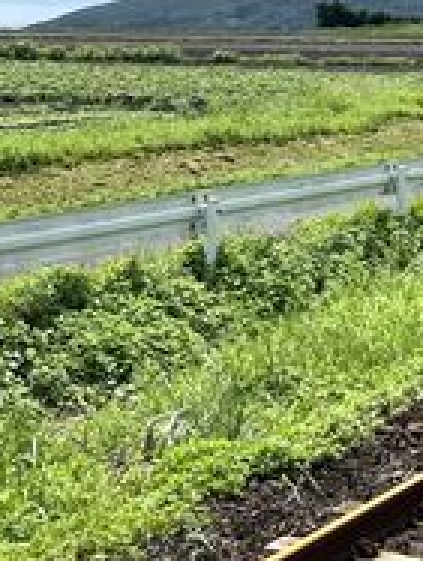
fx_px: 1802
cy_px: -147
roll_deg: -2.2
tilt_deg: +7.1
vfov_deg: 16.8
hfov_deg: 12.8
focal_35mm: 111
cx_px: 603
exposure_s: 1/16393
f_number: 1.5
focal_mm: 5.7
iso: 50
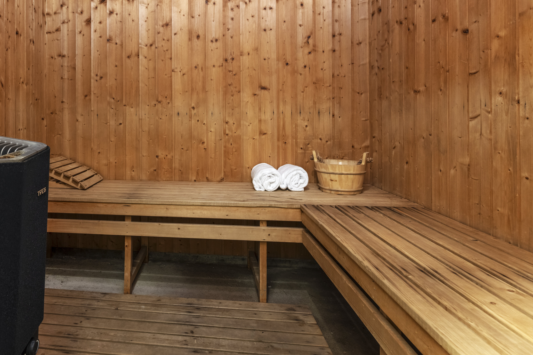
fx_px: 340
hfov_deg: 72.4
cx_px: 154
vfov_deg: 53.9
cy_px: 117
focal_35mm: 23
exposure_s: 1
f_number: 7.1
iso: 400
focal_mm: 16
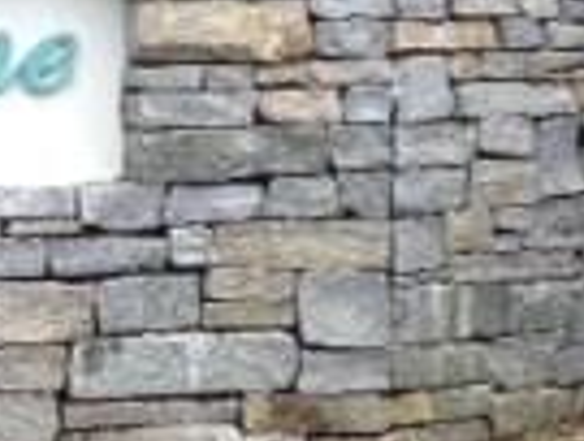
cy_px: 112
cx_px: -307
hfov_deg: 12.0
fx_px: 2639
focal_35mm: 156
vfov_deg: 9.5
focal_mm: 4.13
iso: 50
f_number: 2.4
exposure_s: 1/284
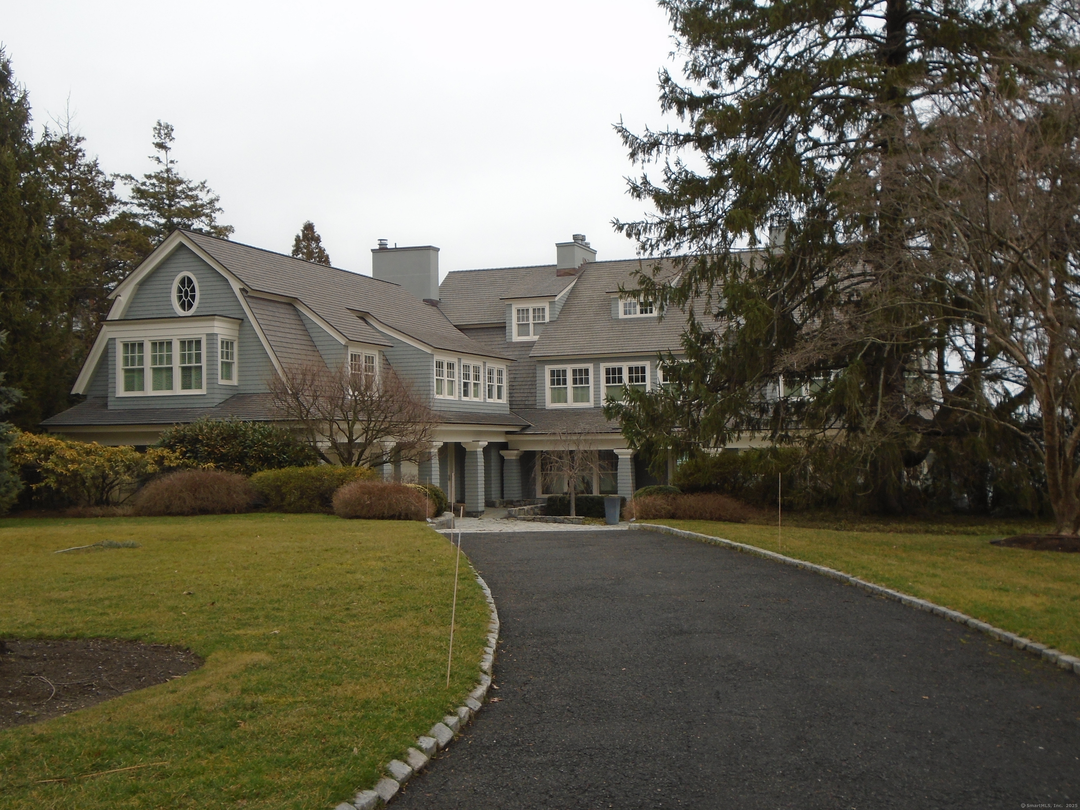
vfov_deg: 34.3
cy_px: 405
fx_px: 1310
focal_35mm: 42
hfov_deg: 44.8
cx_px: 540
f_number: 4.1
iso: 100
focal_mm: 7.4
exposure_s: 1/160
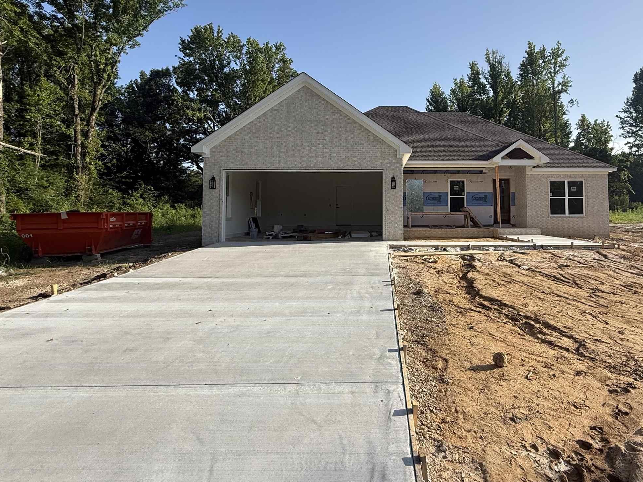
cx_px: 393
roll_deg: +0.3
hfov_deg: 75.3
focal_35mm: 22
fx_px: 409
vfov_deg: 60.5
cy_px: 189
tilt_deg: +3.9
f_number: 2.2
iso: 50
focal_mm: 2.22
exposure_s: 1/1125
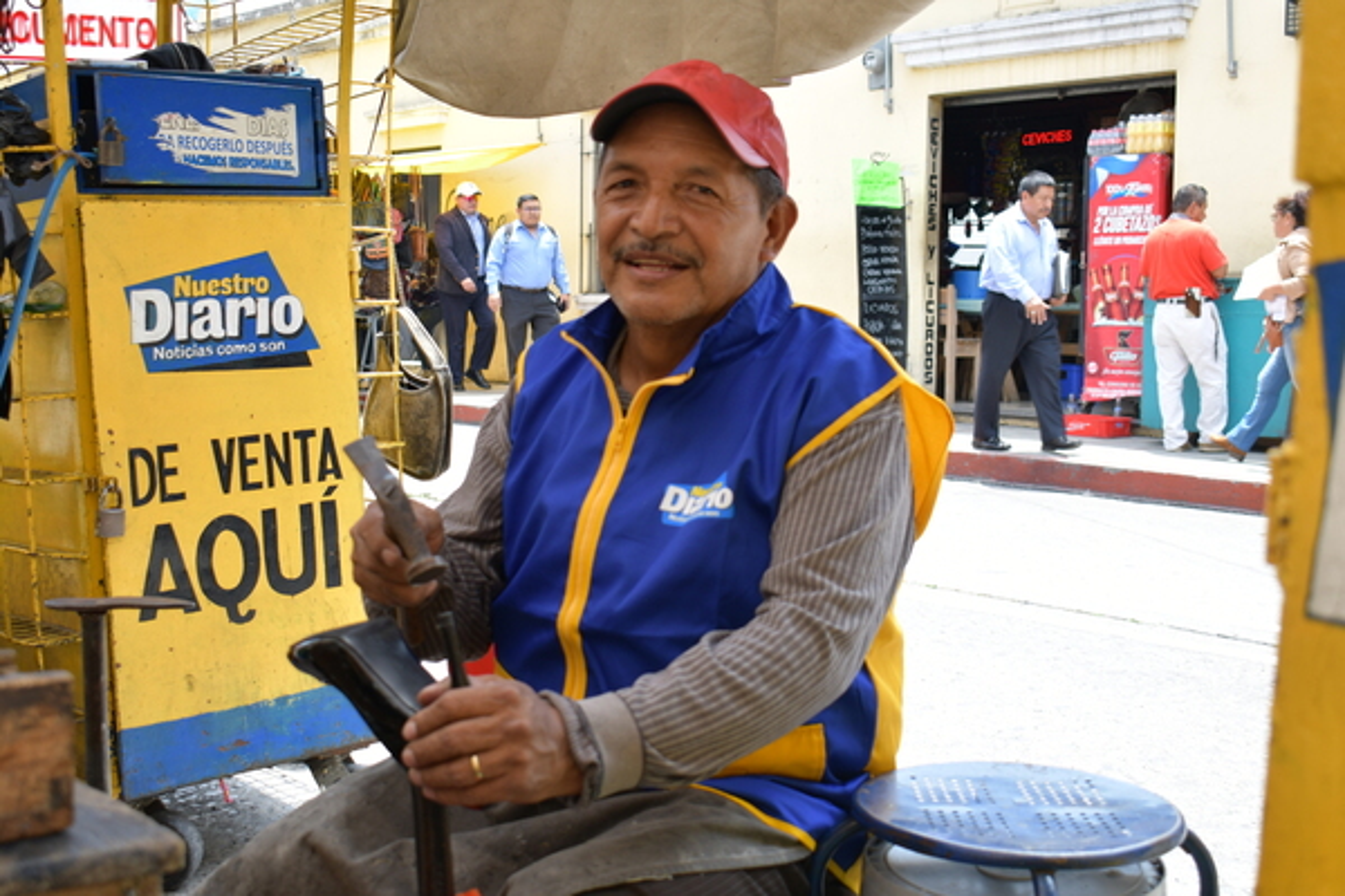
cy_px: 448
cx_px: 672
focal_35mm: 46
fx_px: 1718
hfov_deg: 42.7
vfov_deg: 29.2
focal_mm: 31
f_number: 5.6
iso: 160
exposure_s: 1/125
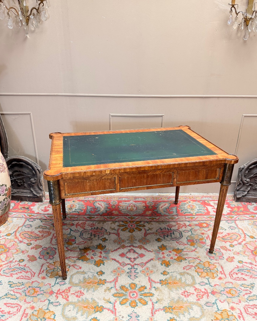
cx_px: 127
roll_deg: -1.5
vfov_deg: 66.0
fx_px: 247
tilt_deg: -24.4
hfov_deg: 54.9
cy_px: 162
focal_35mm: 26
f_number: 1.78
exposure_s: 1/79
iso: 200
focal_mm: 6.76
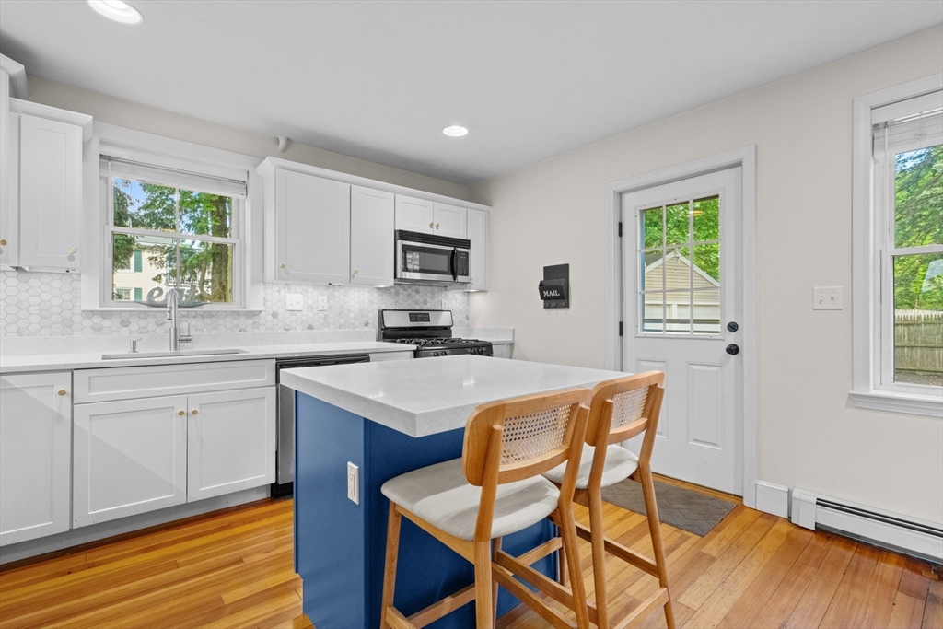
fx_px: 422
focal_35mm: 16
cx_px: 472
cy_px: 314
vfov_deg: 73.4
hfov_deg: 96.4
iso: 3200
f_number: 11
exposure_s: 1/10
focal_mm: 16.1
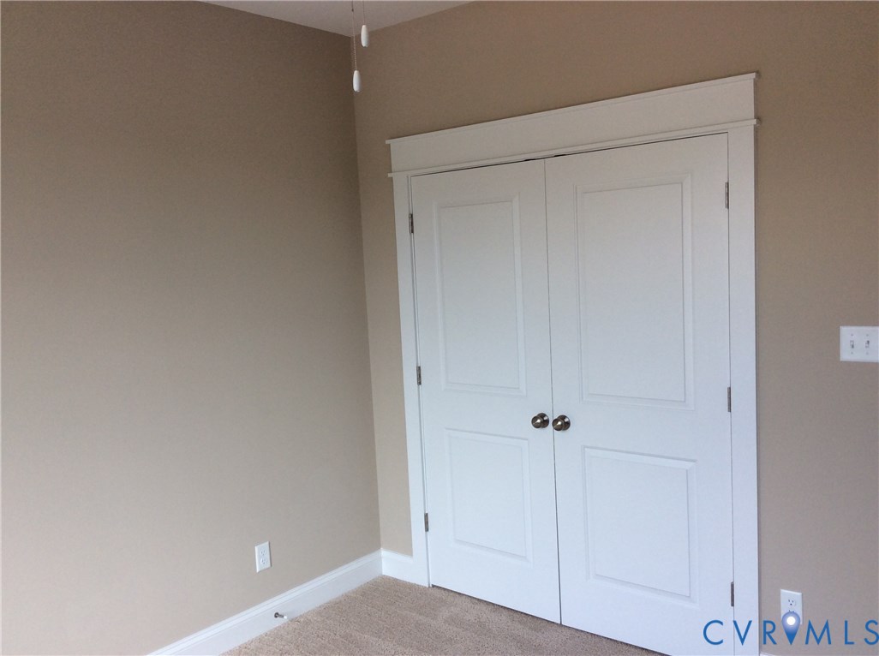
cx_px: 440
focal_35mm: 32
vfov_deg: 44.0
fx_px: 811
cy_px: 328
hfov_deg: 56.9
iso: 32
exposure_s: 1/120
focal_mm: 3.3
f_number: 2.4
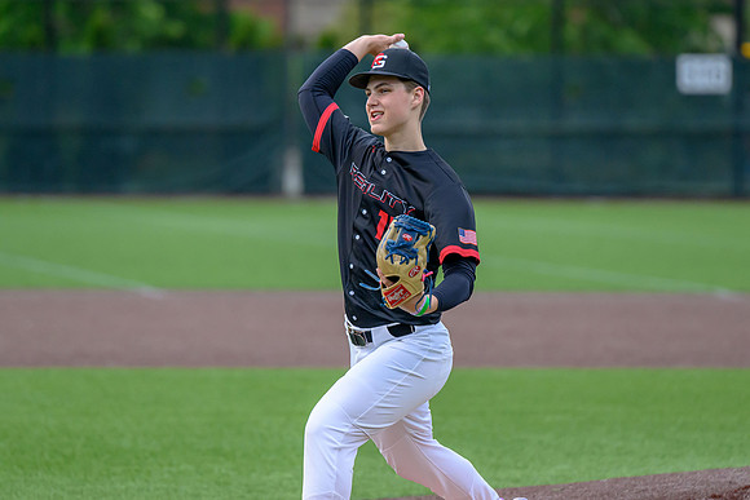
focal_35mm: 303
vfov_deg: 4.5
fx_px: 6311
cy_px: 211
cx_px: 387
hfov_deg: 6.8
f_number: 3.2
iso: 1600
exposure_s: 1/2000
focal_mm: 200
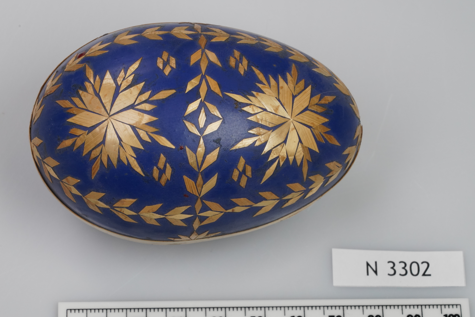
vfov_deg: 10.4
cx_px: 200
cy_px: 194
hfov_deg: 15.5
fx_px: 1742
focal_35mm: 132
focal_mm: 99
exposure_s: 1/100
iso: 1600
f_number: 22
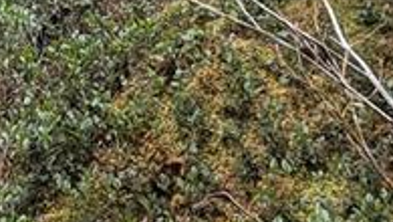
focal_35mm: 80
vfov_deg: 9.5
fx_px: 834
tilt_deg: -1.5
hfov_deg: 26.1
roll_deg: -1.7
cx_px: 83
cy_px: -537
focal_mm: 2.22
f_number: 2.2
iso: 50
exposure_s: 1/502
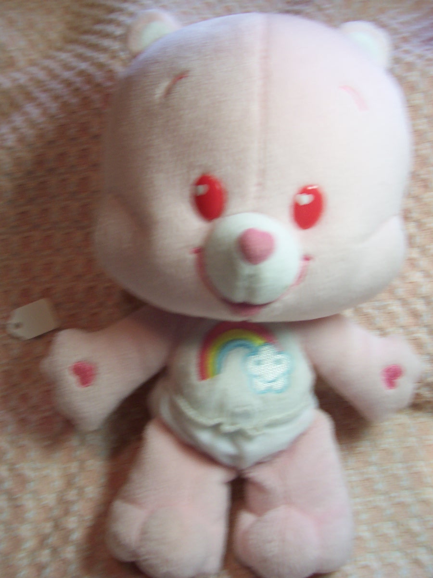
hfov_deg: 38.7
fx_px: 617
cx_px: 216
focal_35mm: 37
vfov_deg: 50.1
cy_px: 289
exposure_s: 1/60
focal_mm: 5.6
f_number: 2.8
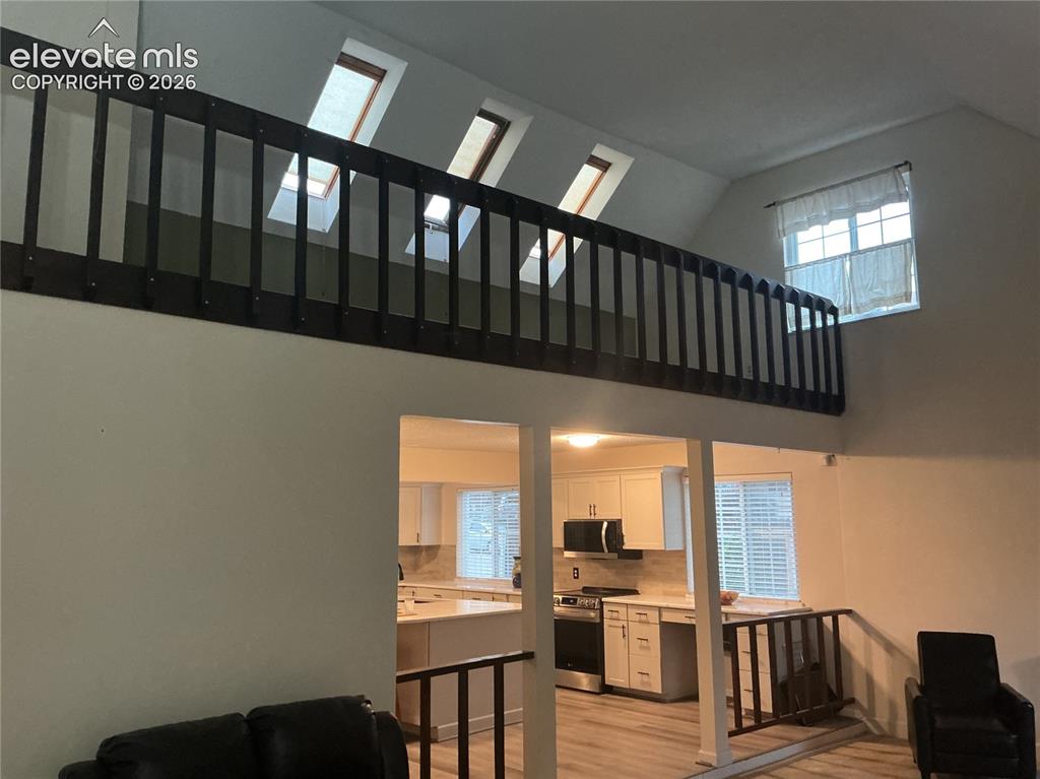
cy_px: 390
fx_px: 871
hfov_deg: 61.7
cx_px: 520
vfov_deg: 48.2
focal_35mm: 29
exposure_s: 1/30
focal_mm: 3
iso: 250
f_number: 1.8
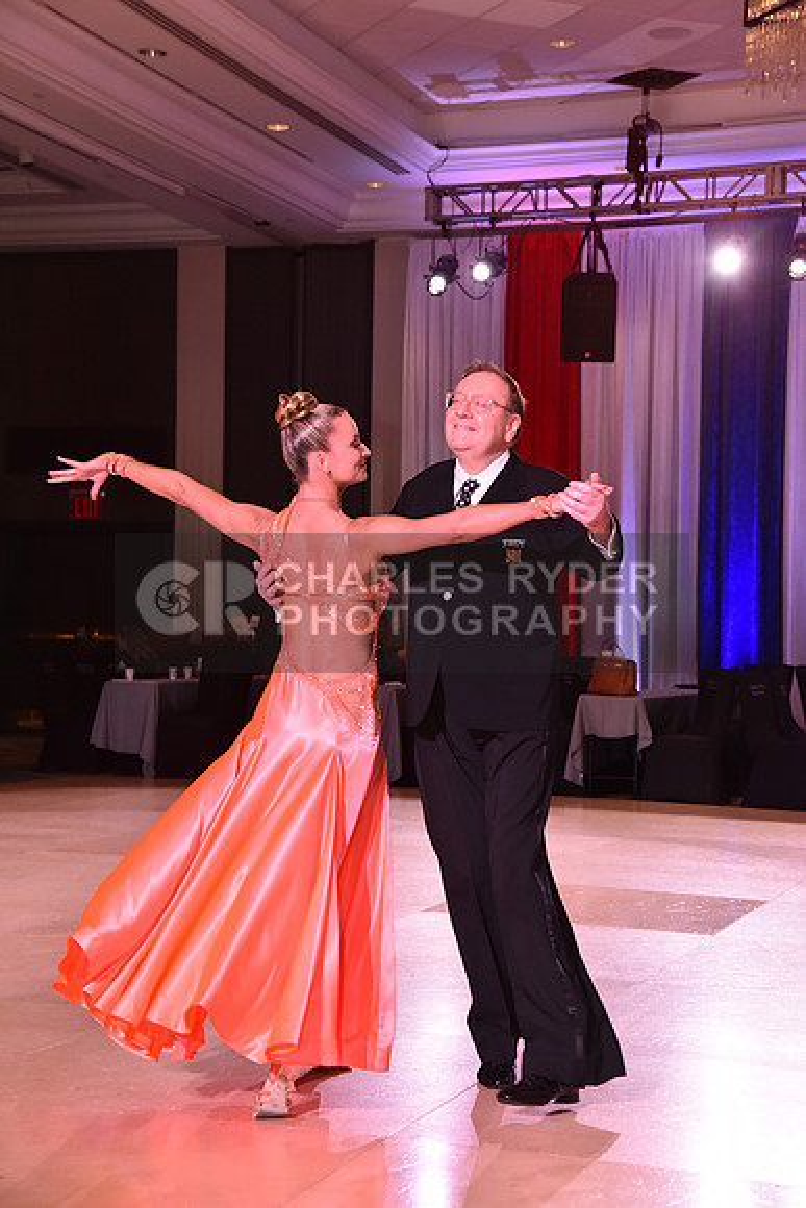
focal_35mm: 66
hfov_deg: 20.6
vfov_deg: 30.5
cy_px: 604
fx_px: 2215
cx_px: 403
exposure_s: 1/250
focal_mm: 66
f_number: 6.3
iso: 2500
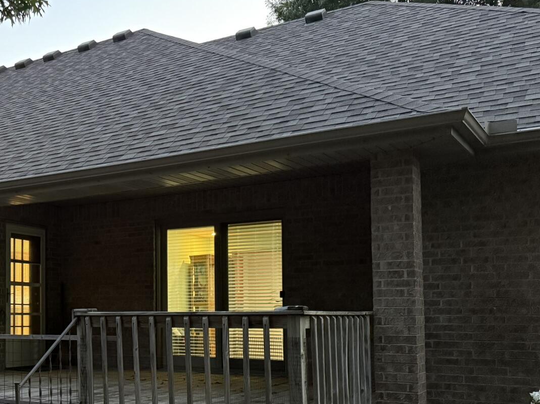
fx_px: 717
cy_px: 284
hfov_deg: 38.1
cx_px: 40
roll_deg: -0.8
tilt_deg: +3.8
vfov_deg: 31.1
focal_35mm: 46
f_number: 1.78
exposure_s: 1/30
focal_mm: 6.76
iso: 1000
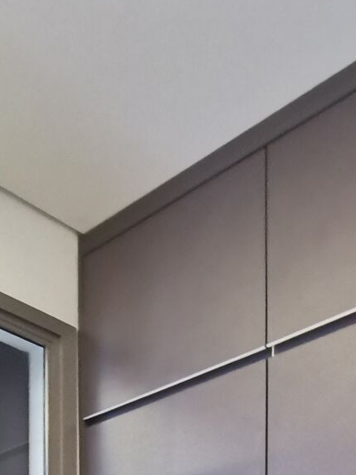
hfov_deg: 23.5
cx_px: 479
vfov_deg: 25.3
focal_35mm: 54
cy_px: 740
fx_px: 740
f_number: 2.2
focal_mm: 2.35
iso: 800
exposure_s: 1/30
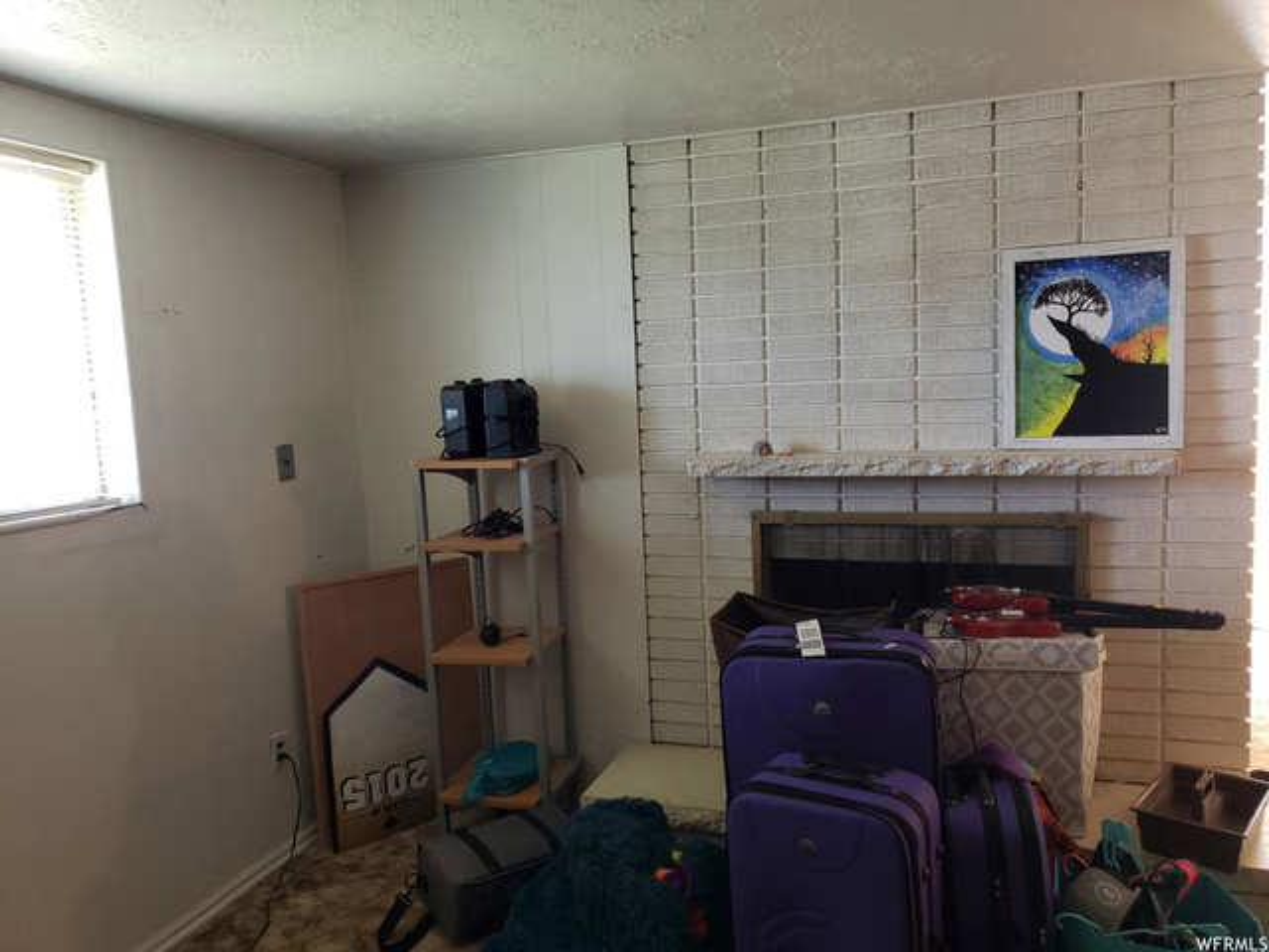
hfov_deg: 67.3
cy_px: 476
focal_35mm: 26
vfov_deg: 53.1
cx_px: 634
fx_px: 953
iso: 250
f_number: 1.5
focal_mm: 4.3
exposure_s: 1/40
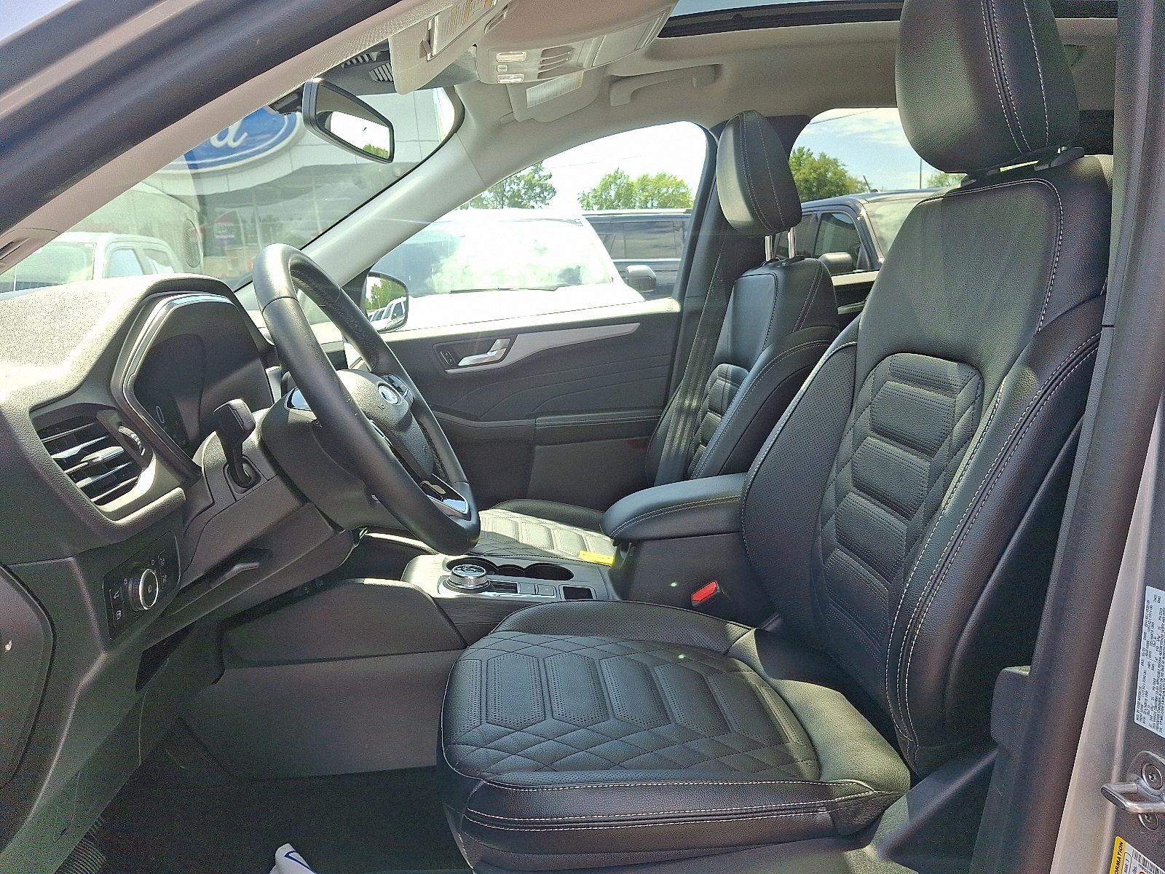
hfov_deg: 69.4
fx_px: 841
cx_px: 582
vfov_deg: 54.9
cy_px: 437
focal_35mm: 25
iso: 25
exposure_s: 1/312
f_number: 1.8
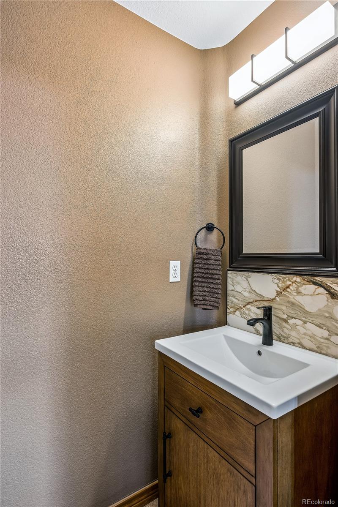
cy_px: 254
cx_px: 169
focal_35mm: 18
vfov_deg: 90.0
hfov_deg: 67.4
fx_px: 253
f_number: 10
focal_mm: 18
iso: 400
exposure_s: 1/4
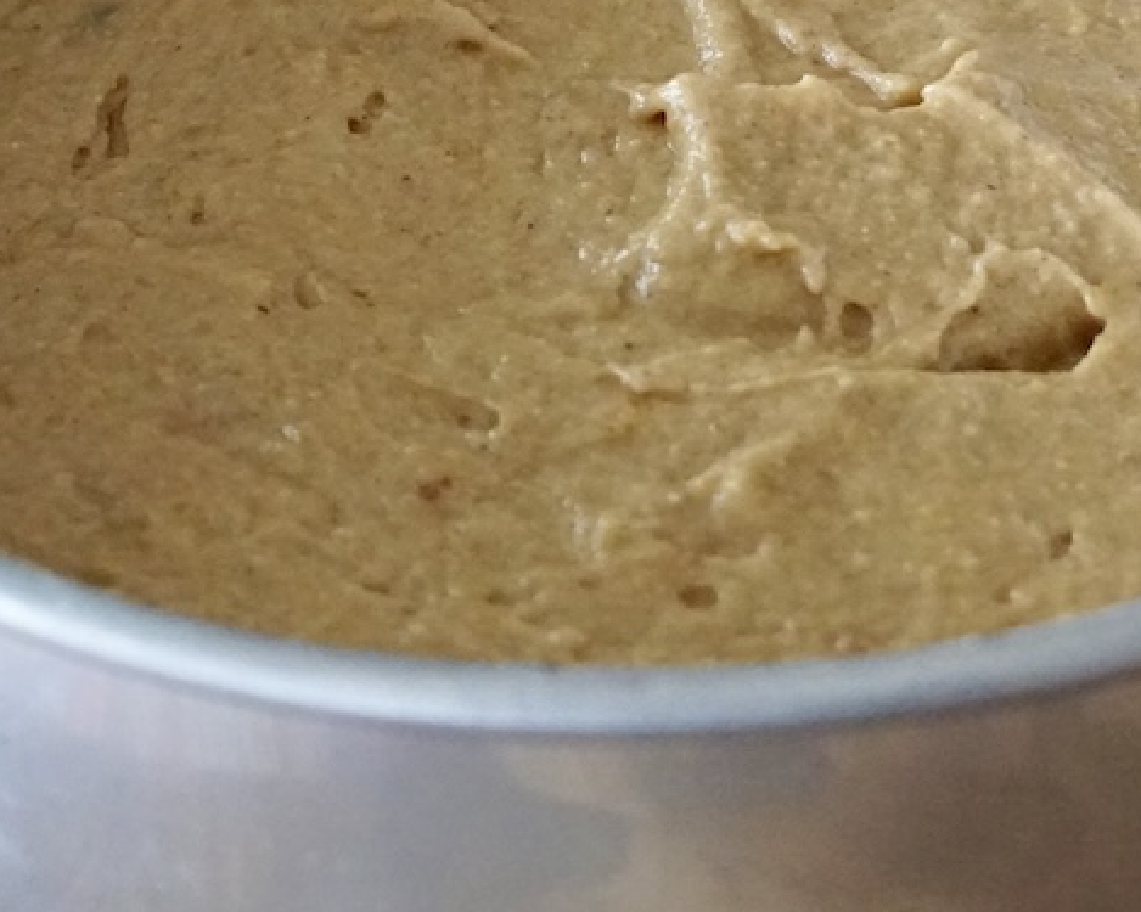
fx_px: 4929
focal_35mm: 146
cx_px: 997
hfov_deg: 13.1
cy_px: 69
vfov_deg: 10.5
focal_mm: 38
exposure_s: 1/125
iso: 6400
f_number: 4.5
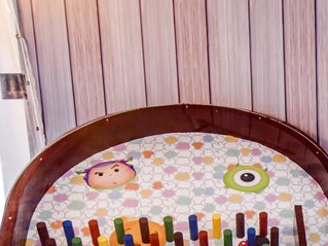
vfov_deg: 17.9
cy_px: 335
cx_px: 554
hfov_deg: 20.1
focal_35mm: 76
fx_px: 720
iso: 1000
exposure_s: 1/90
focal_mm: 21
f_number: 8
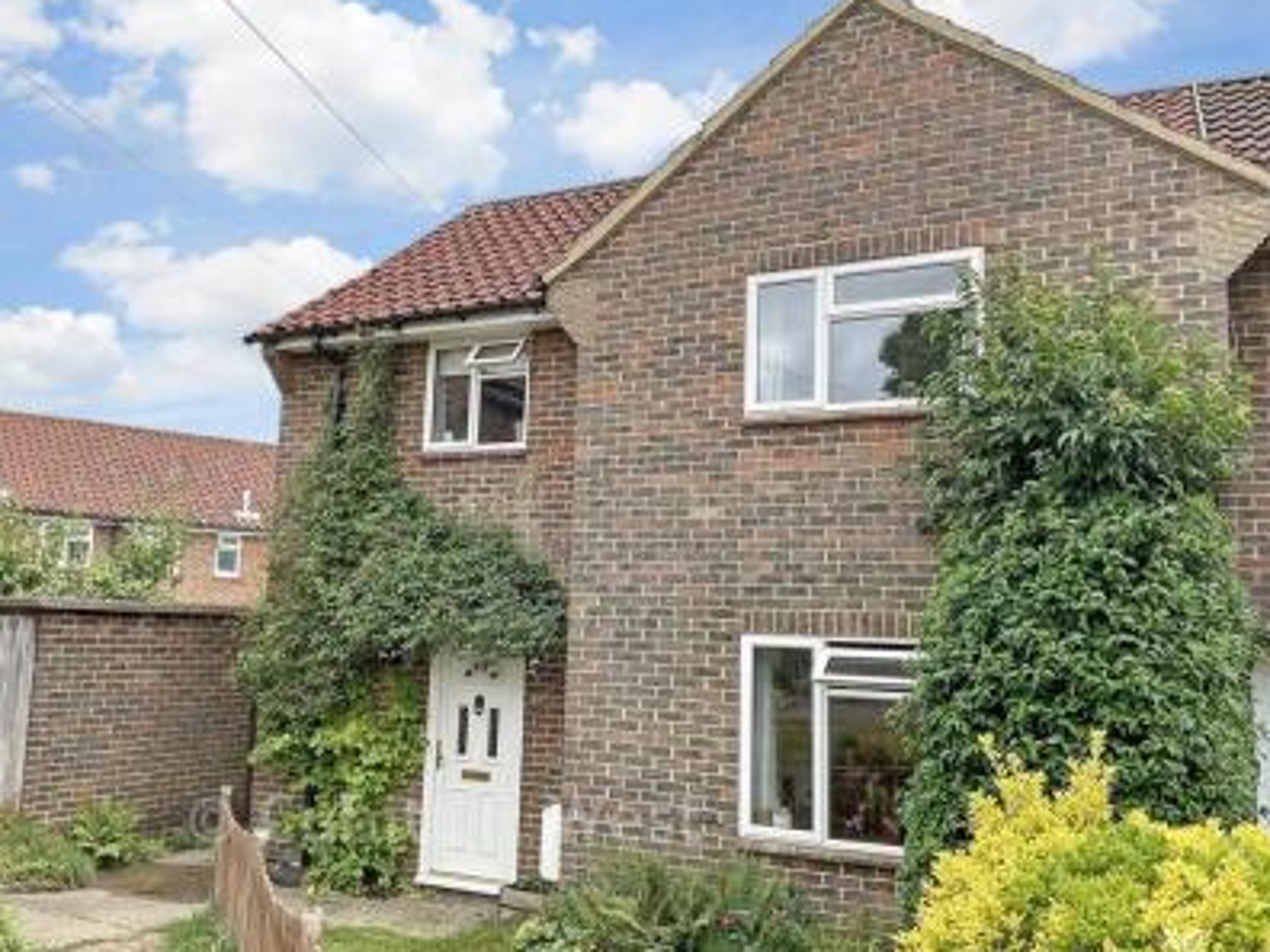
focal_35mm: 31
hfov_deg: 58.3
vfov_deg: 45.4
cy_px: 473
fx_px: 1137
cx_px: 627
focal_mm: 3
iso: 16
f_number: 1.8
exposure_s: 1/560
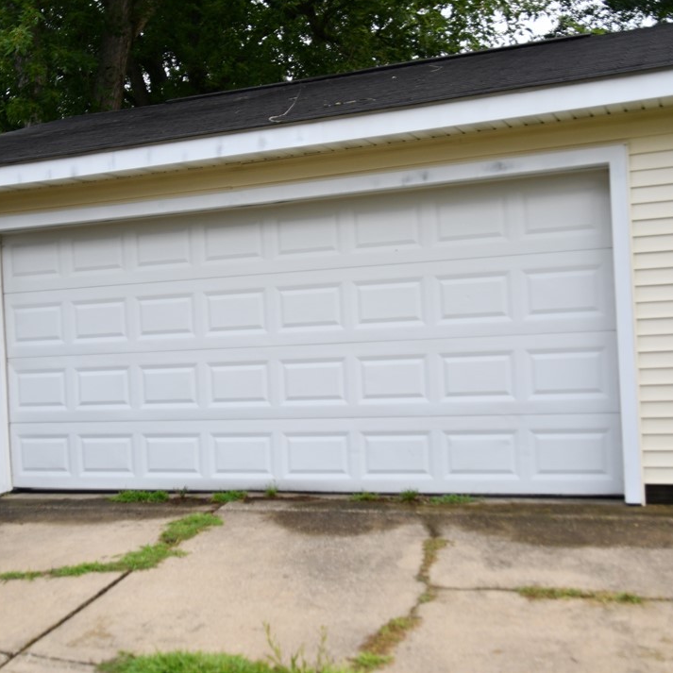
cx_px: 308
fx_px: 968
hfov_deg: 38.3
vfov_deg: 38.3
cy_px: 333
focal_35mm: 44
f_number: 3.5
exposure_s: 1/800
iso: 250
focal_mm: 23
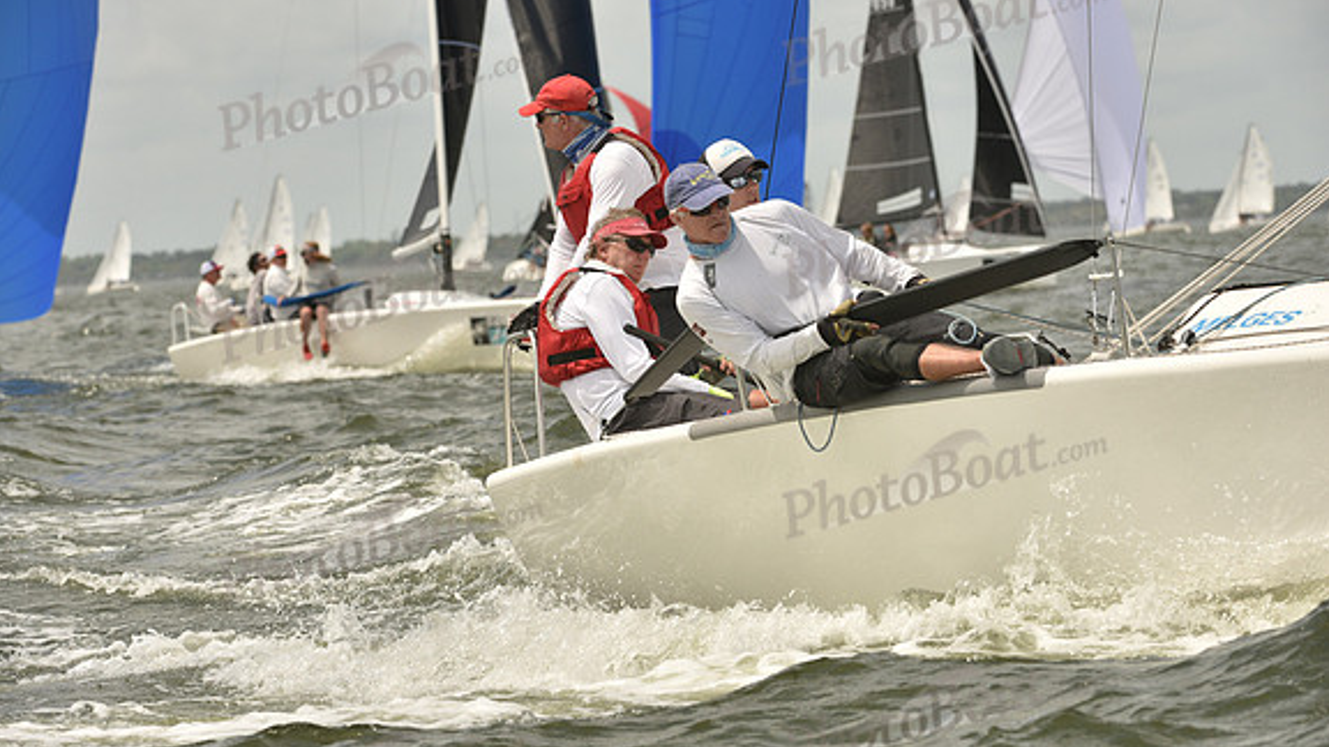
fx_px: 7436
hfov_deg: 10.2
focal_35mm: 211
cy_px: 391
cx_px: 664
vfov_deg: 5.8
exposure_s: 1/1250
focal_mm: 200
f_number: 8
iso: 320
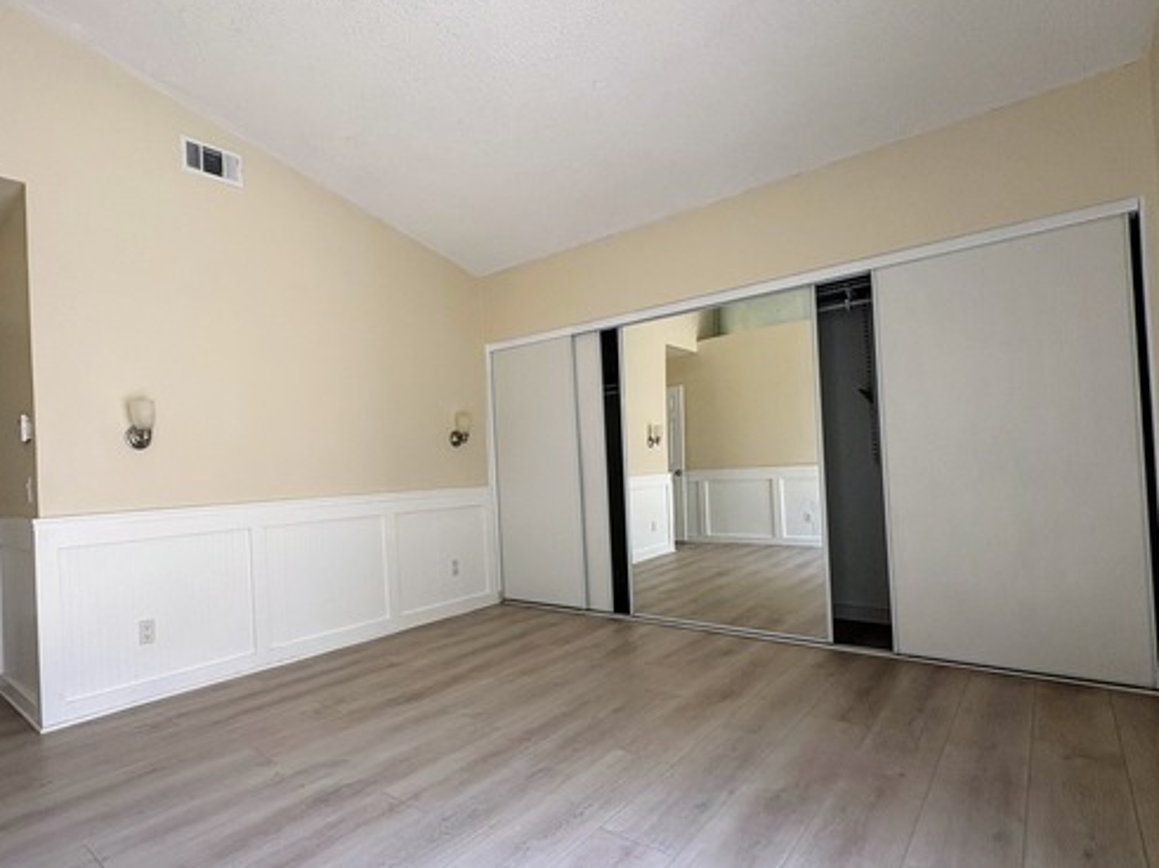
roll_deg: +2.4
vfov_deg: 68.6
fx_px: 636
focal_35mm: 19
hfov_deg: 83.7
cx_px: 469
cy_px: 462
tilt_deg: +0.8
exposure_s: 1/99
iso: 160
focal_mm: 2.22
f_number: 2.2
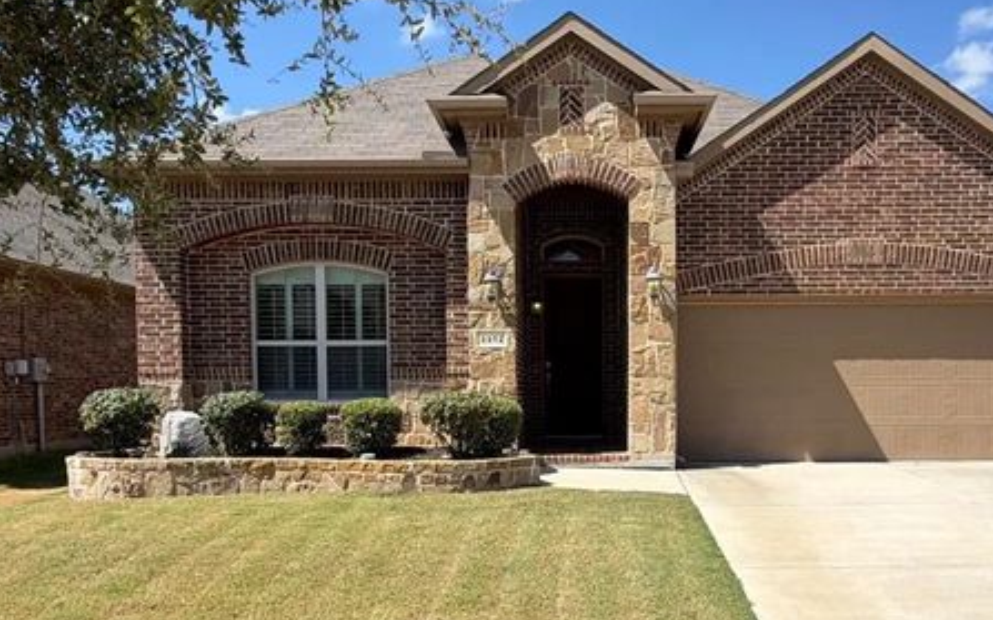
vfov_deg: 36.7
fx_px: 920
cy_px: 433
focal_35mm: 34
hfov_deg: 56.4
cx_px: 584
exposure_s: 1/770
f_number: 2.2
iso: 20
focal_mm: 2.22
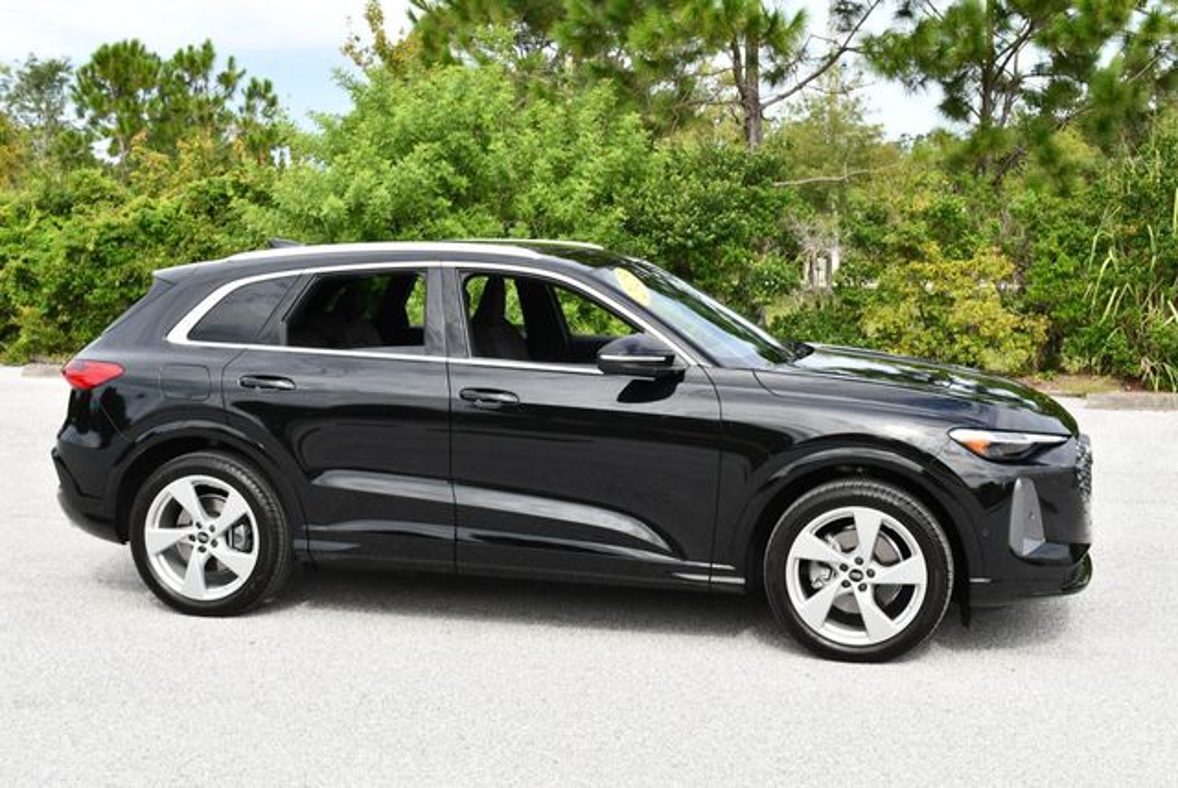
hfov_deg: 38.2
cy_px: 394
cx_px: 589
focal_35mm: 52
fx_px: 1703
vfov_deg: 26.0
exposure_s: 1/250
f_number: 7.1
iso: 200
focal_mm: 26
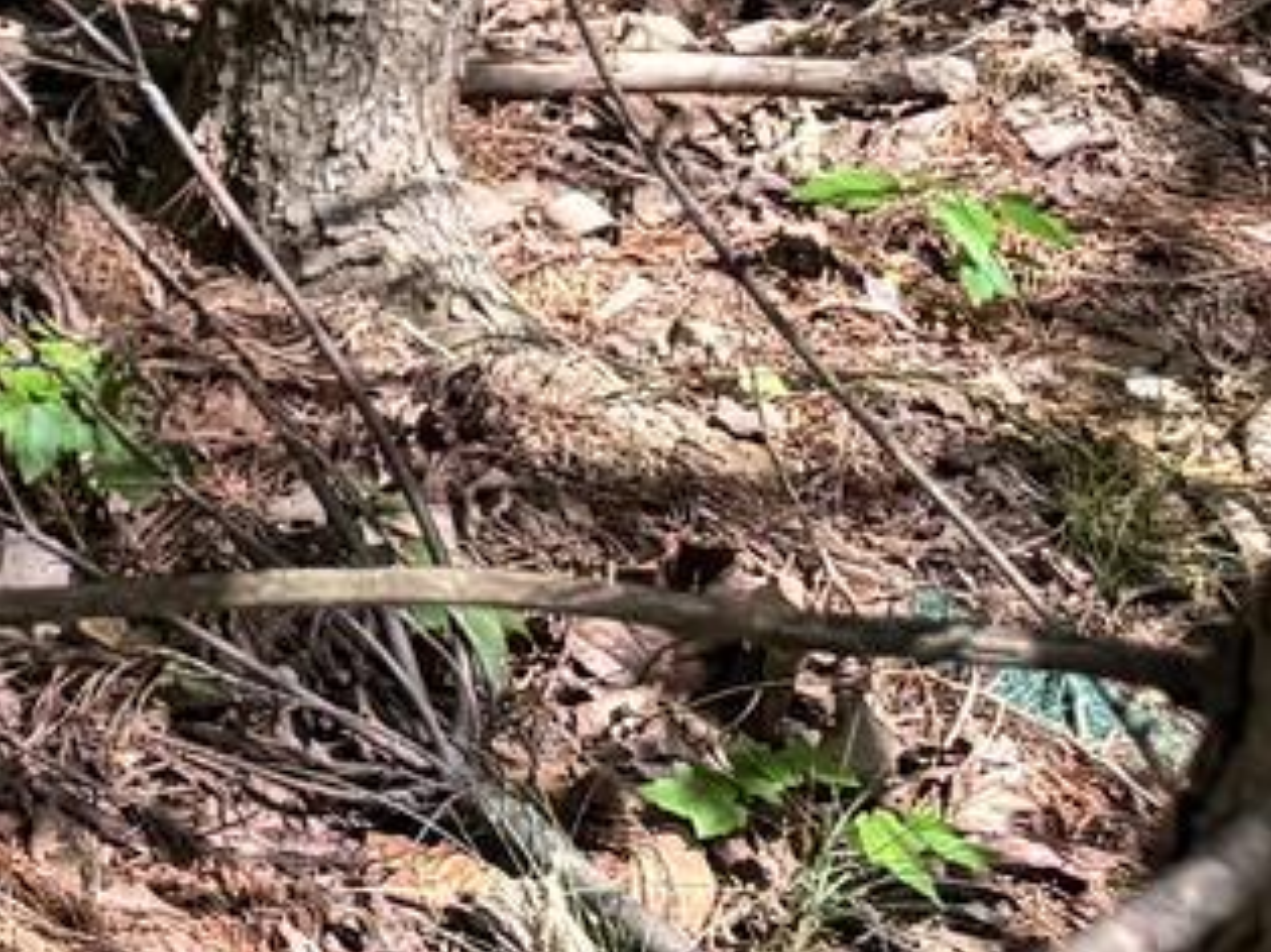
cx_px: -2780
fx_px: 5726
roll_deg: -5.5
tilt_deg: -6.8
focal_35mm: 156
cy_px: -1363
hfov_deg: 9.4
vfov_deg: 8.6
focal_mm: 6.76
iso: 80
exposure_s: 1/571
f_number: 1.78
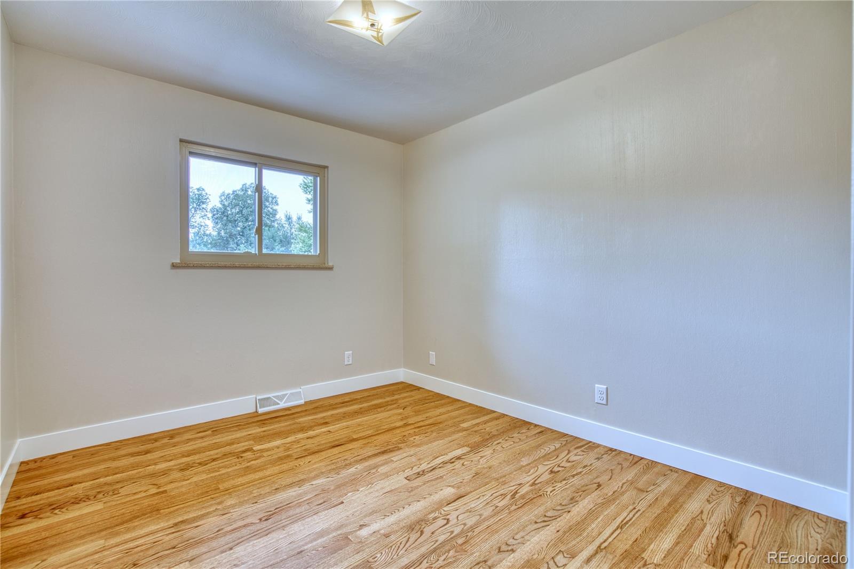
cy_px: 284
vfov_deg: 73.7
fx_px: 379
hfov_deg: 96.7
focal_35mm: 16
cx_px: 427
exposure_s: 1/20
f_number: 5
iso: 500
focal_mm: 16
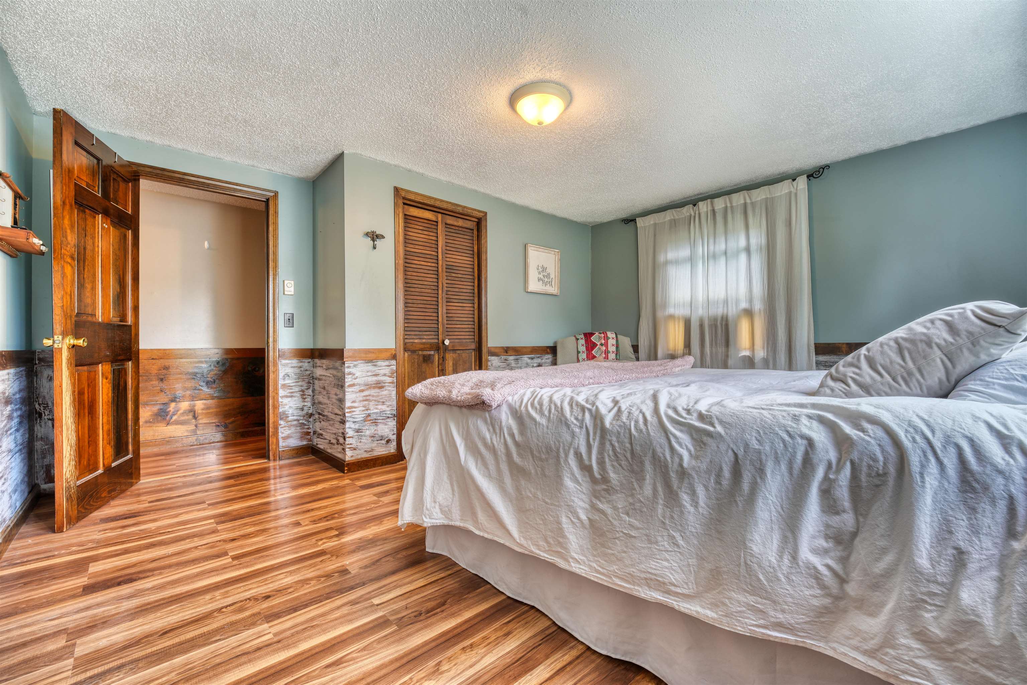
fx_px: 399
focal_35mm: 14
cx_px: 514
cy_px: 342
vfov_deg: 81.2
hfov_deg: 104.3
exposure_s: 1/3
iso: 100
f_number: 8
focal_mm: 14
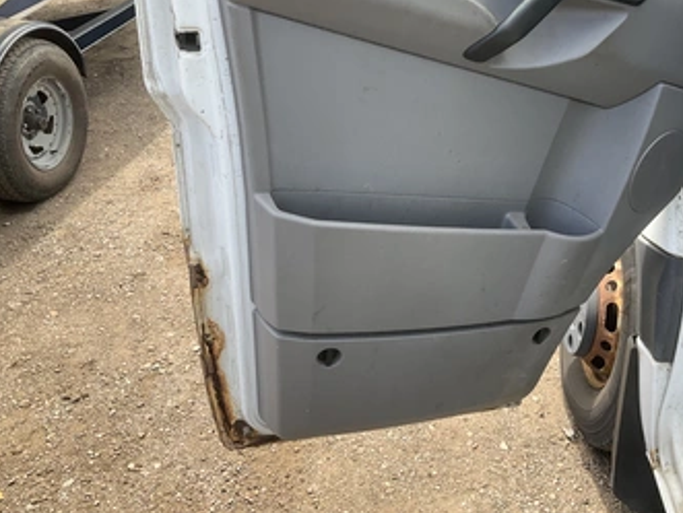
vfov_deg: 40.7
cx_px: 402
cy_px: 223
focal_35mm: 35
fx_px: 691
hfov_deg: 52.3
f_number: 1.8
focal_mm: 3
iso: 25
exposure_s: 1/309
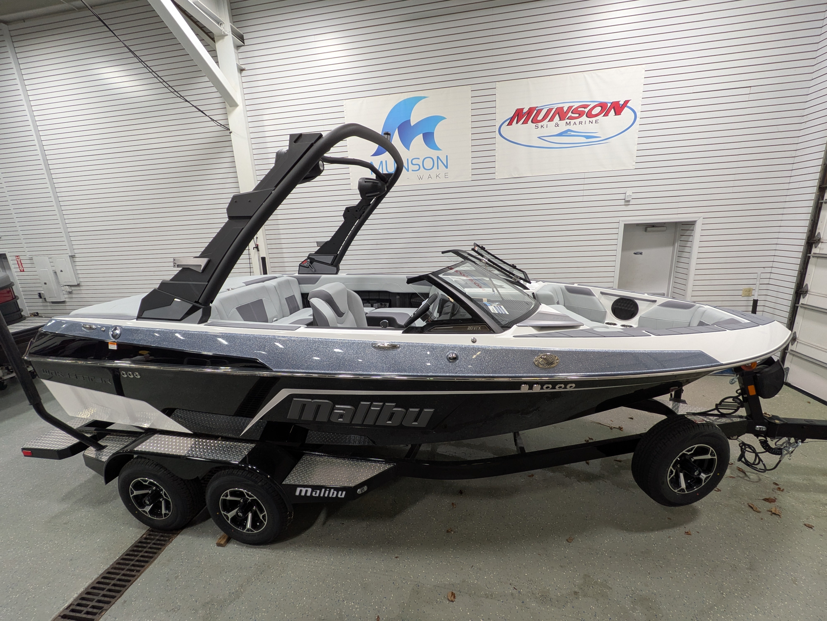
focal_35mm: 14
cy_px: 310
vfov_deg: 85.7
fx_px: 334
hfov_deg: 102.1
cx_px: 414
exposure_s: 1/30
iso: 58
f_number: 2.2
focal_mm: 1.85
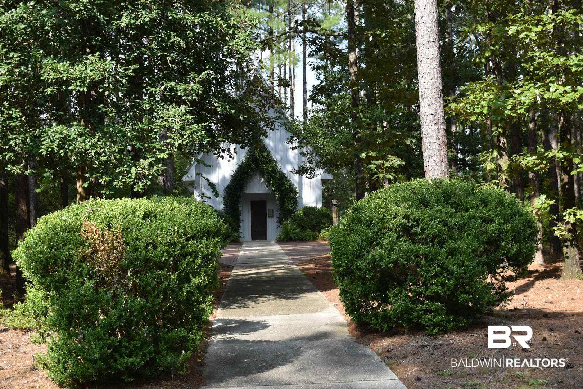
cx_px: 292
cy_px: 194
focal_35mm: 52
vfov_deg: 25.8
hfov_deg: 37.9
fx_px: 850
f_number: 6.3
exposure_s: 1/250
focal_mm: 35
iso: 200
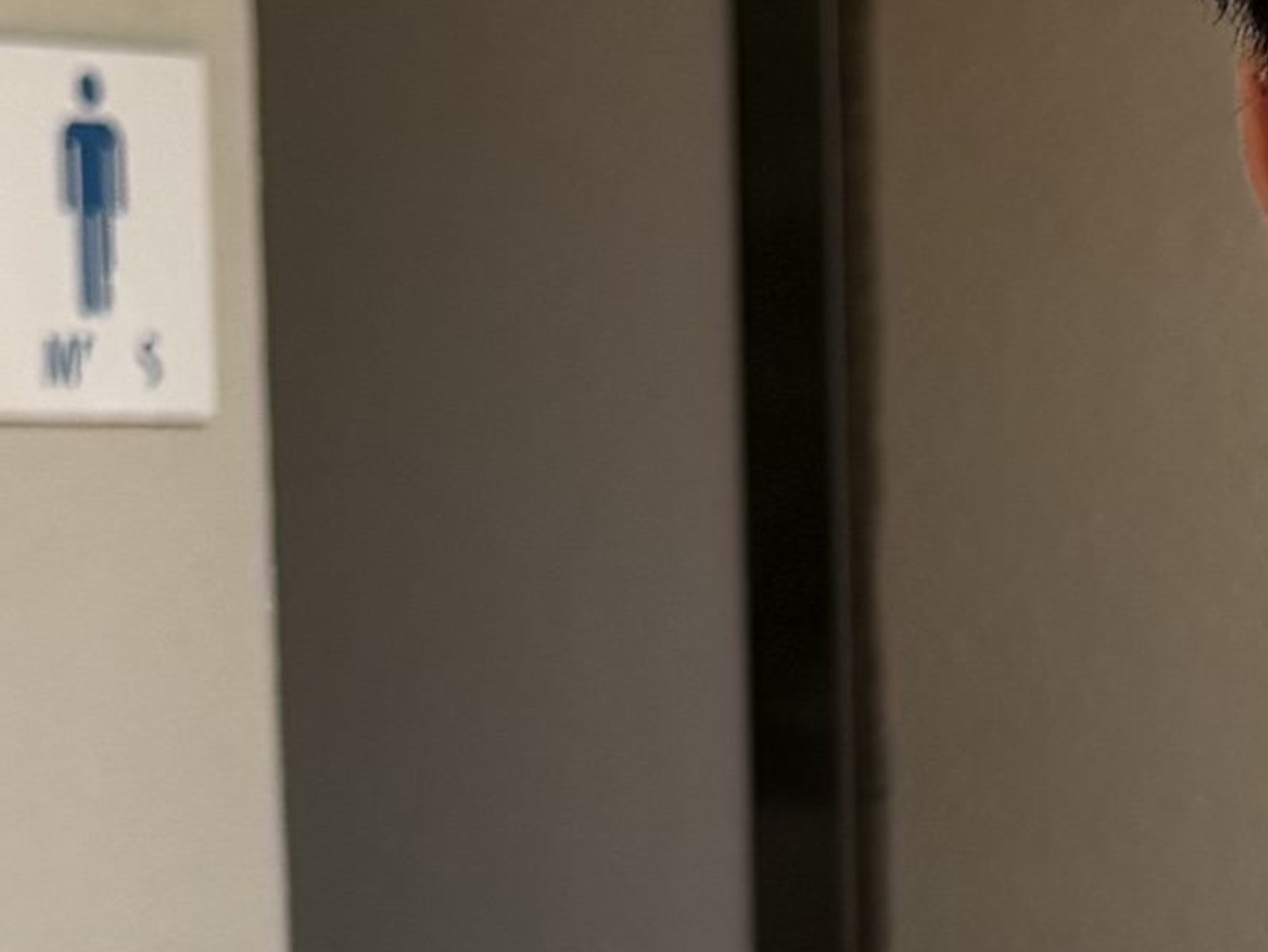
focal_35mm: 186
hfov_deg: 10.3
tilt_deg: -10.2
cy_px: 1529
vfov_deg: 7.8
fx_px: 6815
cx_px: 1932
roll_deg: +0.5
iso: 50
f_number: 1.6
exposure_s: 1/2747
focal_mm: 5.96
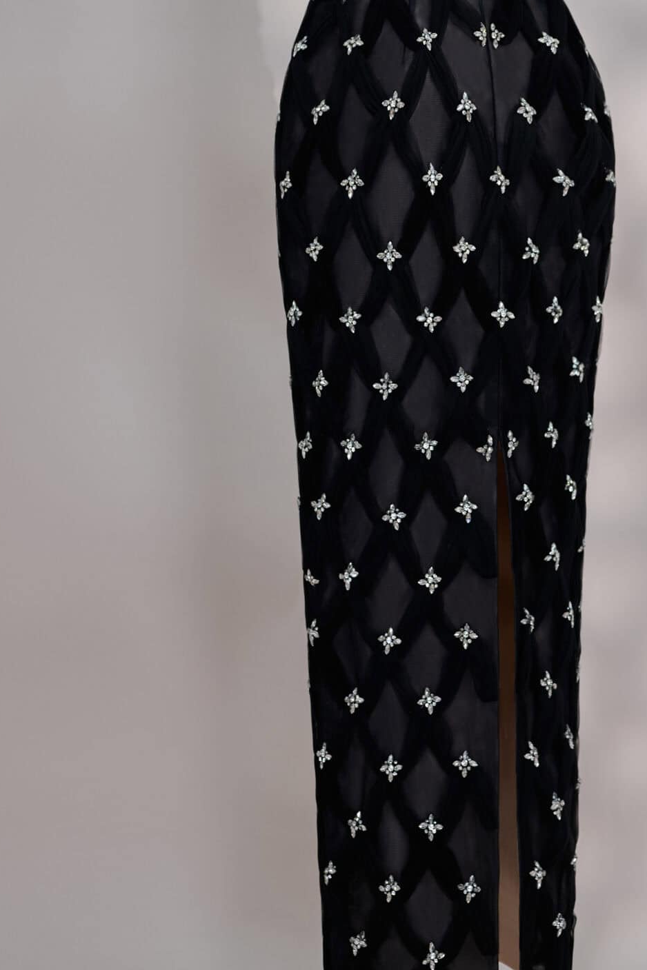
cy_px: 188
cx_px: 424
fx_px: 2453
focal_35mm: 91
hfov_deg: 15.0
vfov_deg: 22.1
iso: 250
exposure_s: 1/125
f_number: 2.8
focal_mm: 50
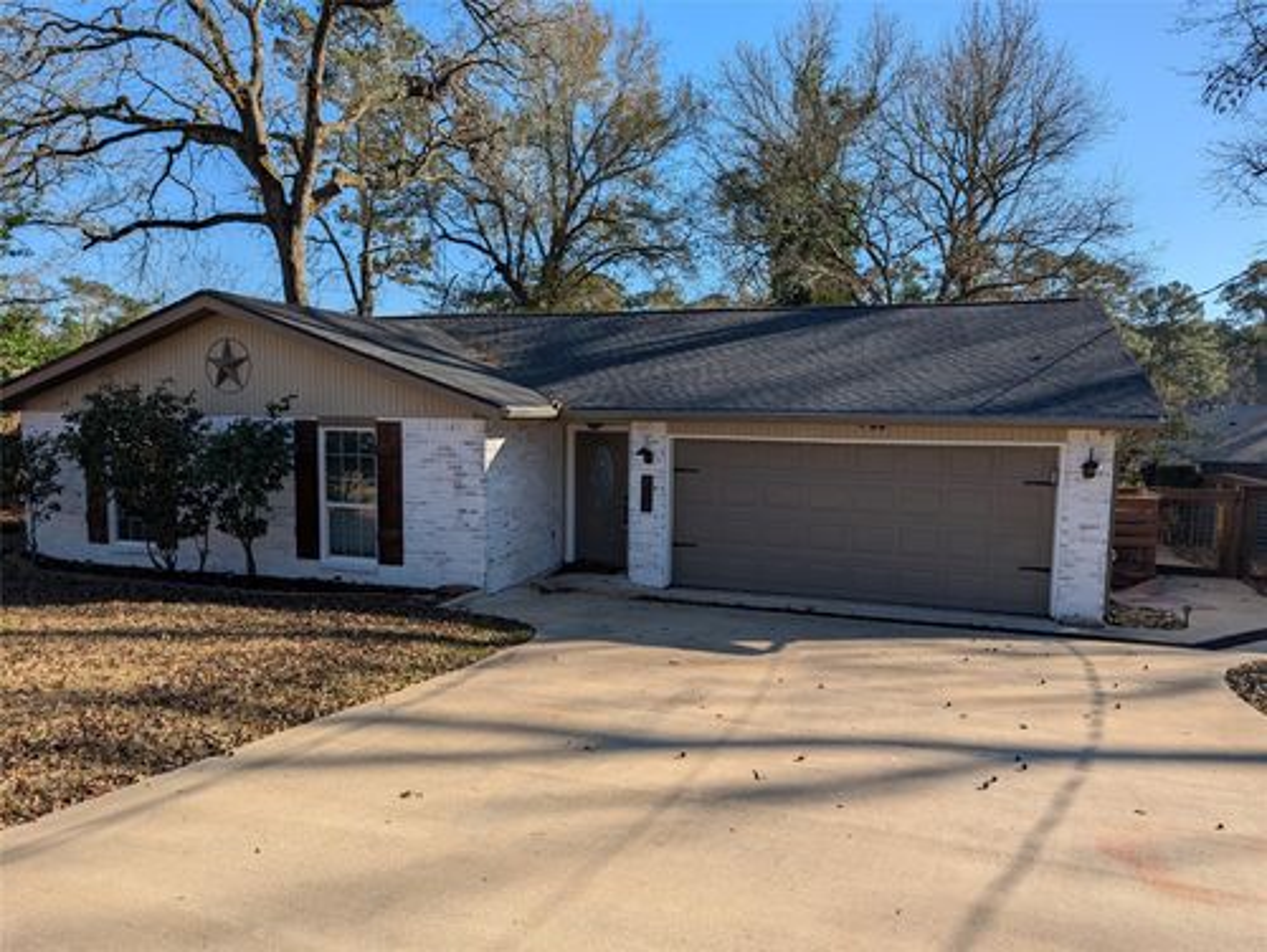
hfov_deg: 71.5
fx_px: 879
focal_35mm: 24
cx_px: 634
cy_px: 476
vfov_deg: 56.9
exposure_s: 1/827
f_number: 1.68
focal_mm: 6.9
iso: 21
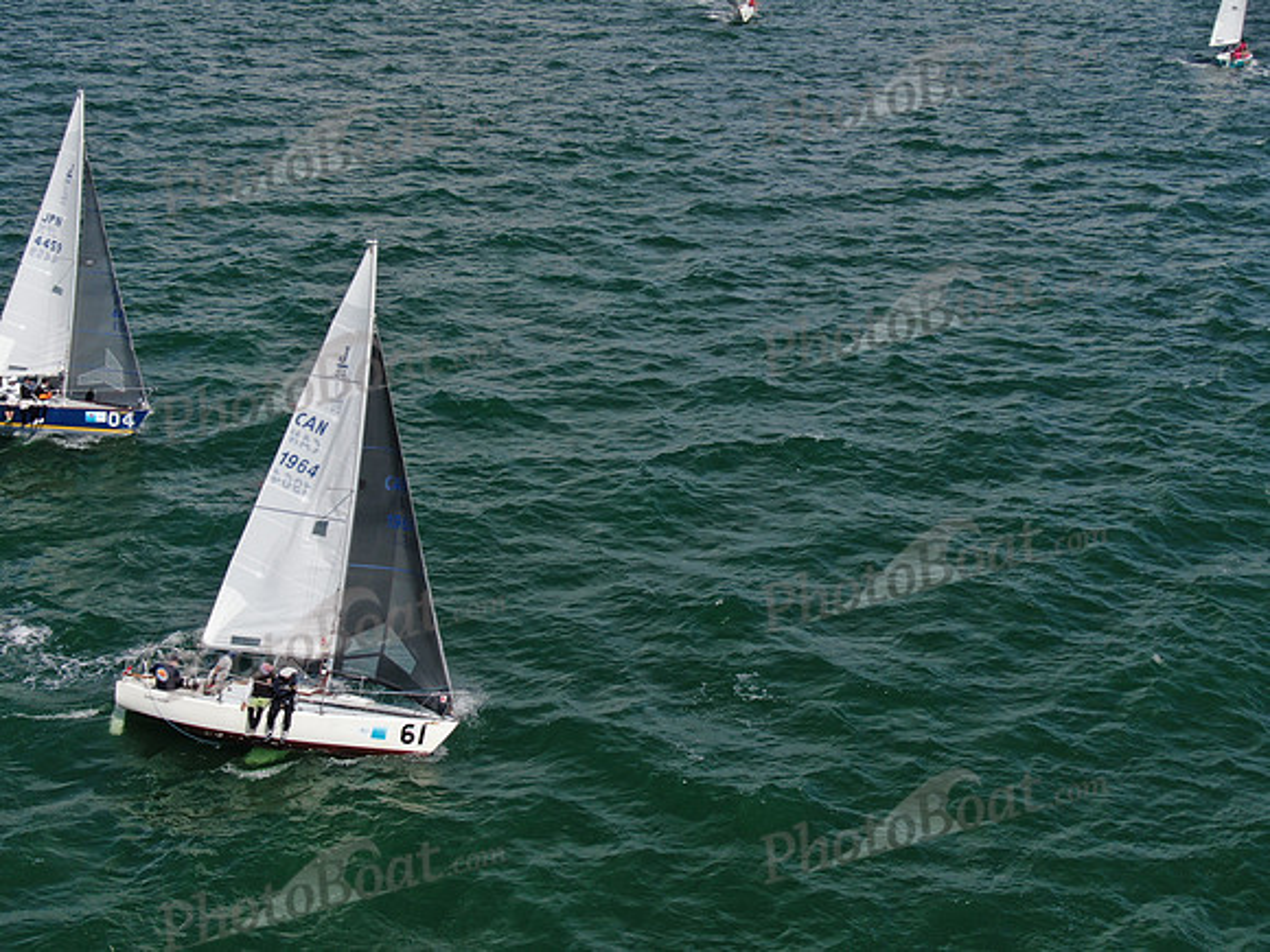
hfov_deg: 39.7
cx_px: 635
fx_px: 1761
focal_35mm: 48
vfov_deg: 30.3
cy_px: 476
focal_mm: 8.6
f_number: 3.8
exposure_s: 1/1250
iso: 100
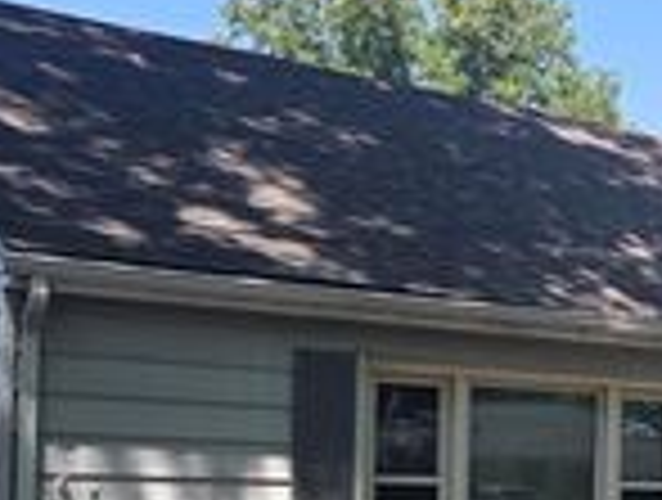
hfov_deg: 23.9
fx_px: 1495
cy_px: 489
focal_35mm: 78
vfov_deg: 18.5
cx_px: 653
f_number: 1.8
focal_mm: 5.4
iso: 80
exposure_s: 1/2145
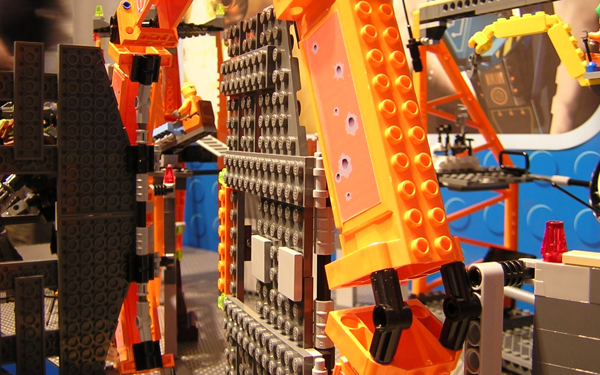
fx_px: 687
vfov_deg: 30.4
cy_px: 132
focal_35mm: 42
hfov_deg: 47.2
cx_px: 288
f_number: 2.6
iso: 134
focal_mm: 4.7
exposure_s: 1/3.6
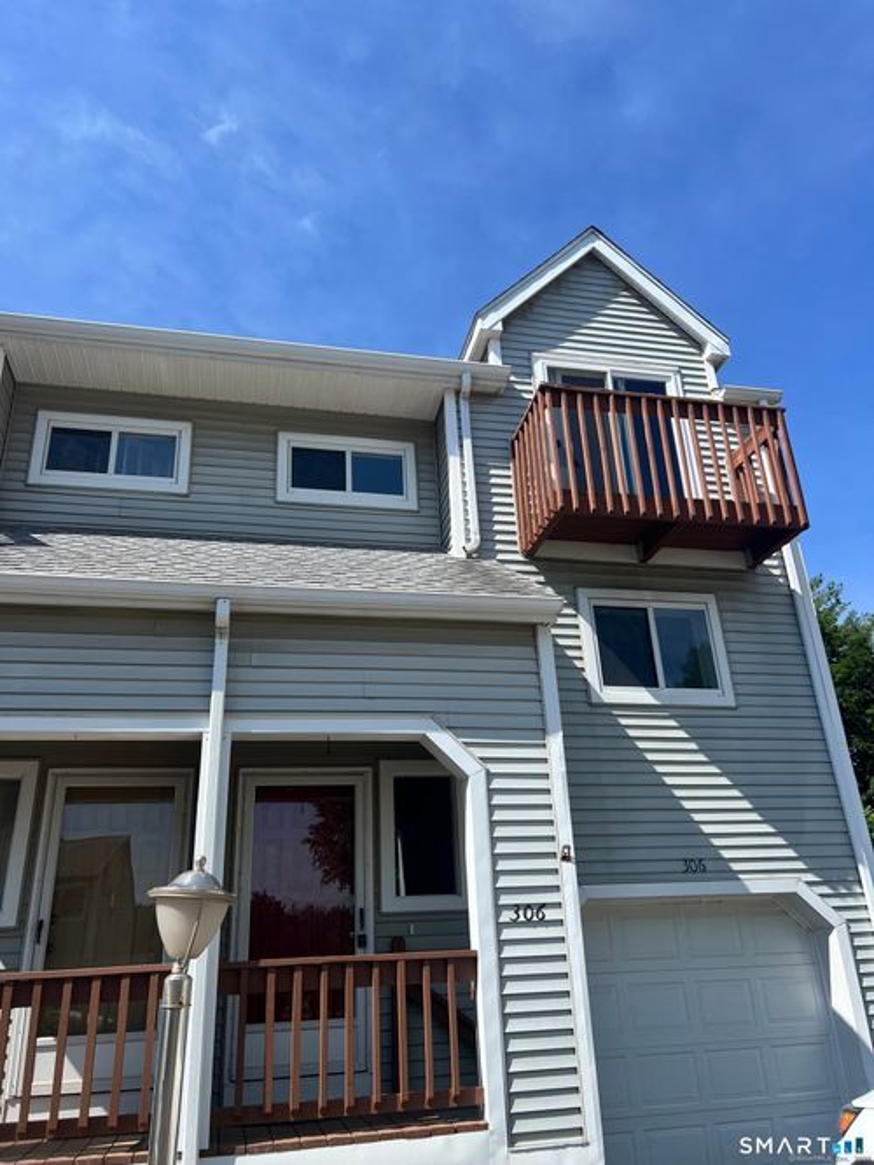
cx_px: 437
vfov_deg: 67.3
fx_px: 876
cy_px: 582
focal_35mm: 26
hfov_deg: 53.0
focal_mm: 5.7
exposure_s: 1/3356
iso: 50
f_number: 1.5
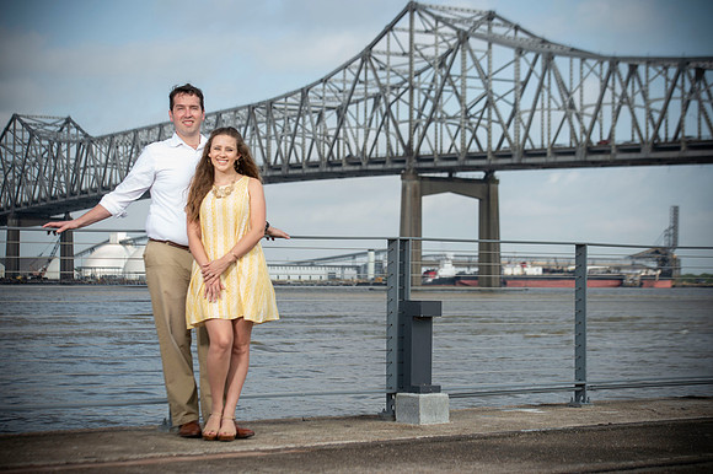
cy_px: 237
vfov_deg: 17.0
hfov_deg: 25.4
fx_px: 1583
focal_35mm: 80
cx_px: 356
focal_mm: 80
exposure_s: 1/250
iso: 50
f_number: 5.6
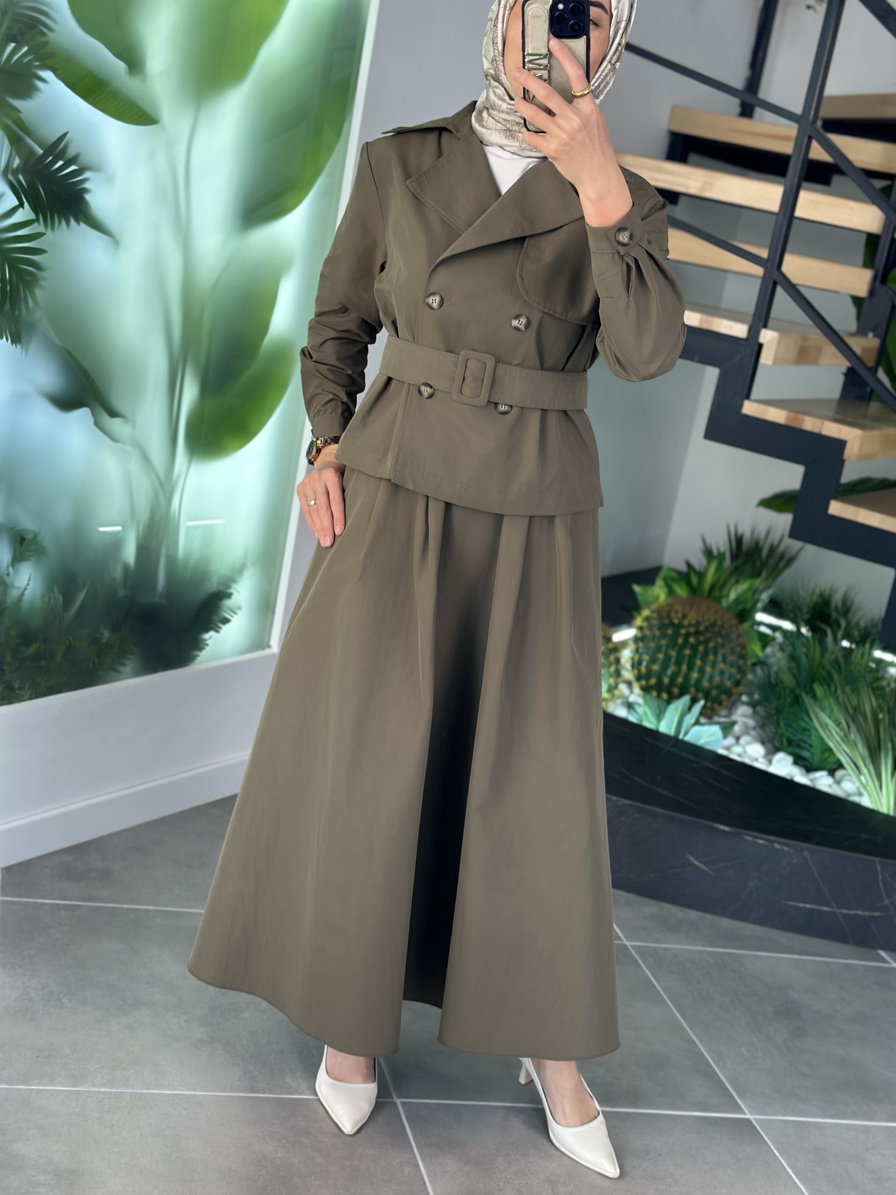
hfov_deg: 30.3
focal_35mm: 48
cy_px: 598
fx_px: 1657
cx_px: 448
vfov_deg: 39.7
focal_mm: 6.86
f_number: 1.78
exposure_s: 1/236
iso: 80
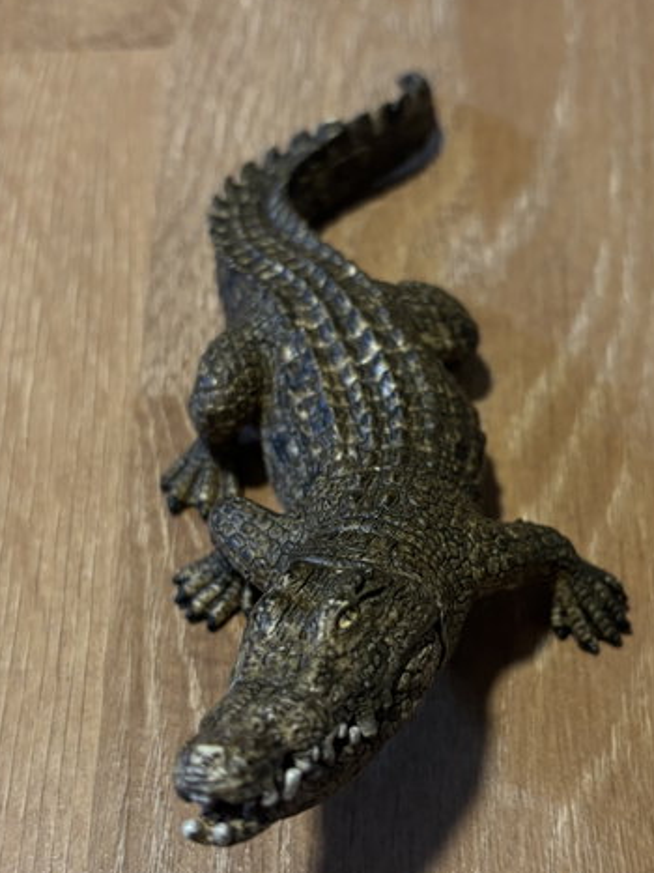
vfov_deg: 41.2
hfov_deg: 31.4
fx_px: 1159
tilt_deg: -53.9
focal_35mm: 46
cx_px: 405
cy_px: 478
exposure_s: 1/50
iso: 250
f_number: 1.6
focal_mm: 5.96
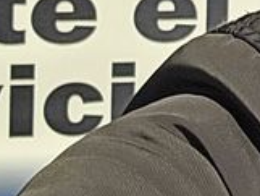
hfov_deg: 8.9
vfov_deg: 7.3
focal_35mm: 199
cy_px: -123
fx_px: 1496
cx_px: 652
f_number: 2.2
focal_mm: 3.3
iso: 25
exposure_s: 1/1290
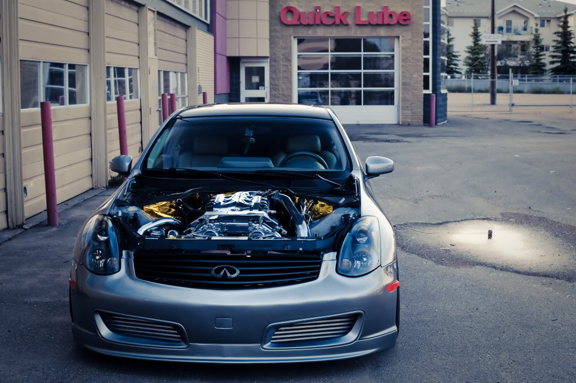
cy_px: 192
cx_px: 288
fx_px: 839
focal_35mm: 52
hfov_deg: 37.9
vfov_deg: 25.7
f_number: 6.3
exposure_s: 1/13
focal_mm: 35
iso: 320
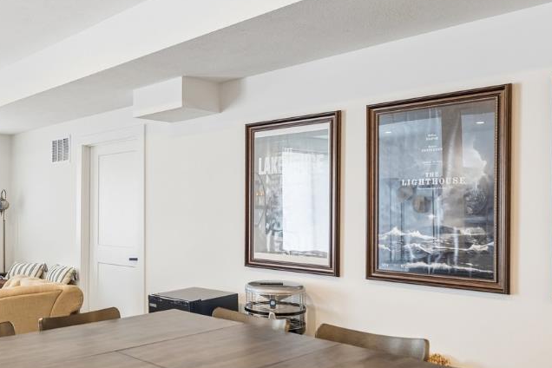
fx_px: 506
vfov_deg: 39.9
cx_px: 152
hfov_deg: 55.0
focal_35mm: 33
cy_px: 198
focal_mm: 14
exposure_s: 1/25
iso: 200
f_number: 2.8
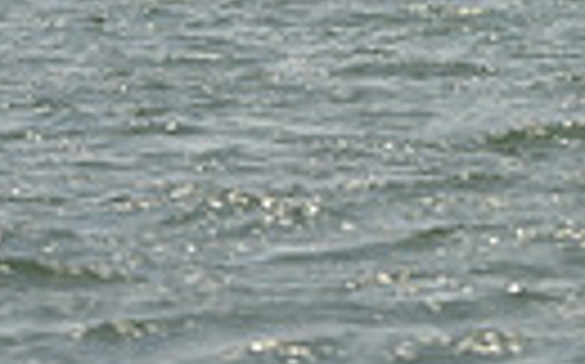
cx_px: 677
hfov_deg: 1.6
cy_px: -822
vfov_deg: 1.0
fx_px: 20963
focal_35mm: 1316
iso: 280
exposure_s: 1/1000
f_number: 8
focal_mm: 290
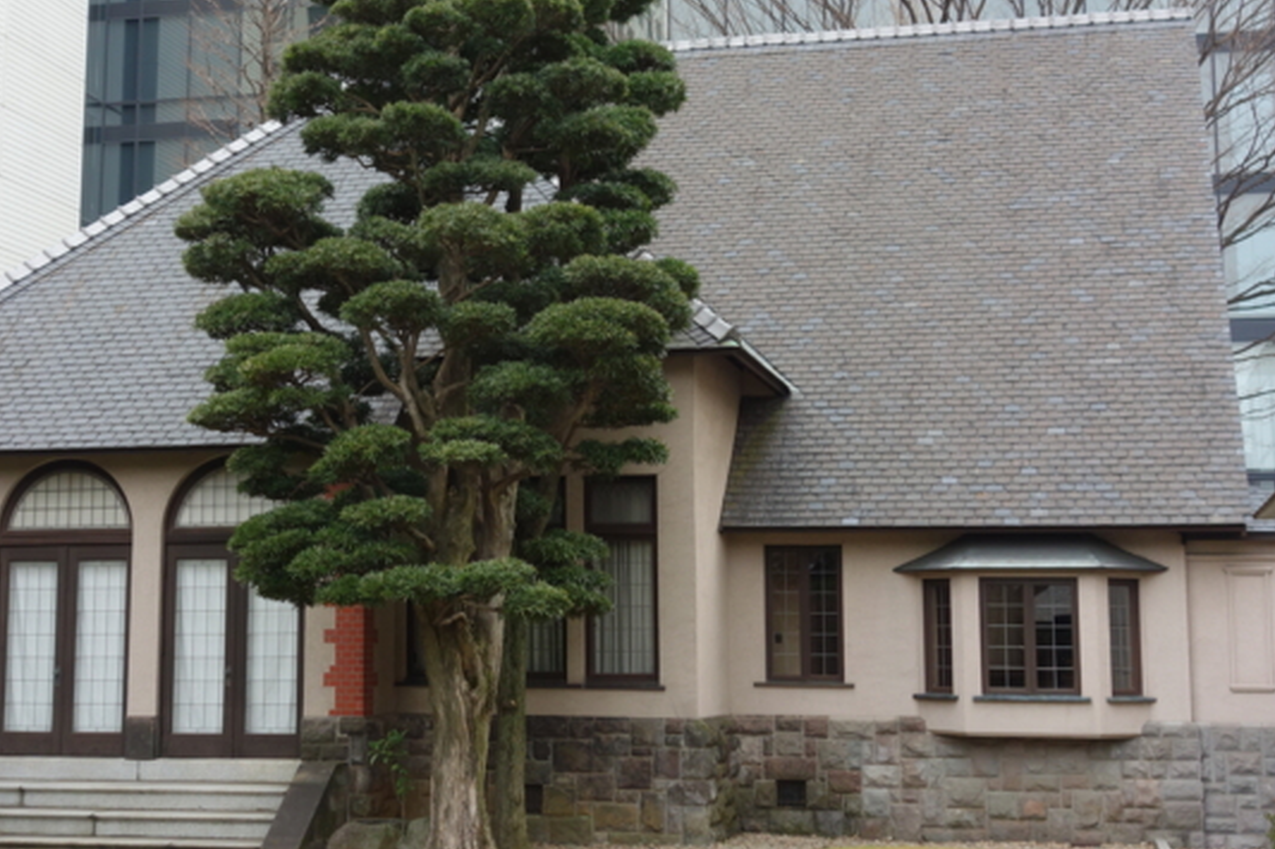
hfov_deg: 33.3
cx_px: 541
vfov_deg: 22.6
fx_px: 2124
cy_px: 322
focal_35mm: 60
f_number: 4
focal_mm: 14.93
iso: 200
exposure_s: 1/160
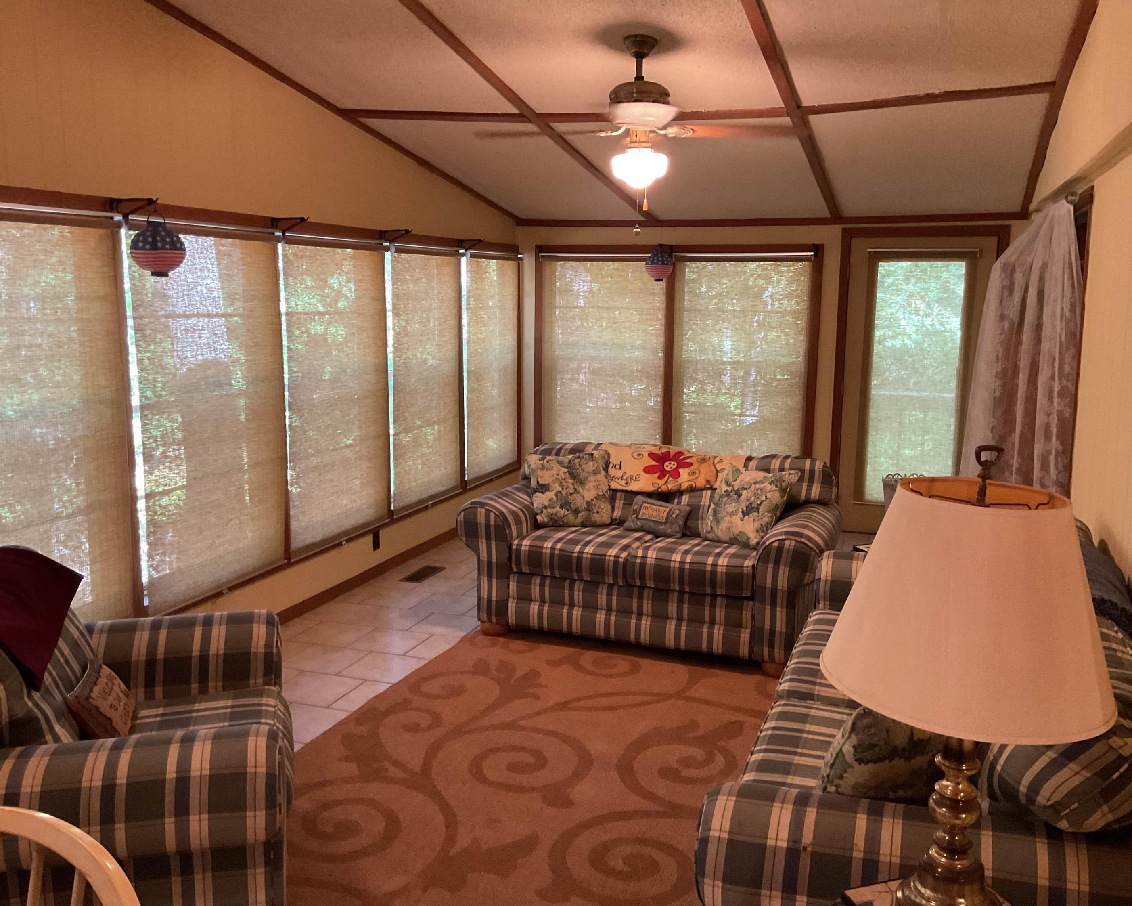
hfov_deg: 57.2
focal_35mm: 31
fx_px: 1039
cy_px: 441
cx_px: 580
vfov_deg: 47.1
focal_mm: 3
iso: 320
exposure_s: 1/60
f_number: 1.8
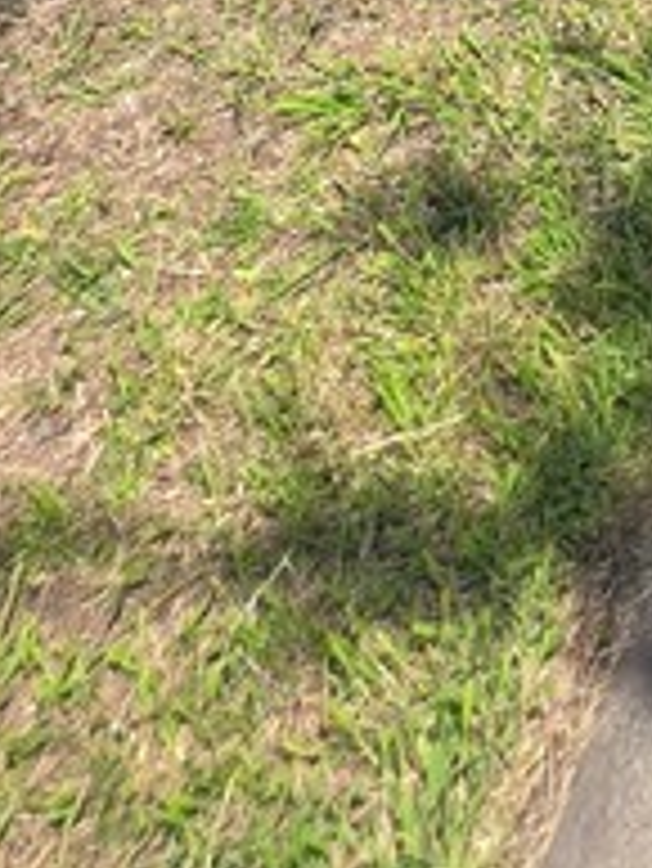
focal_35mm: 69
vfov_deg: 17.6
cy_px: -958
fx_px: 1731
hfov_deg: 17.7
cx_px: 1129
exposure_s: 1/1286
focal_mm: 2.2
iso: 40
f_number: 1.9
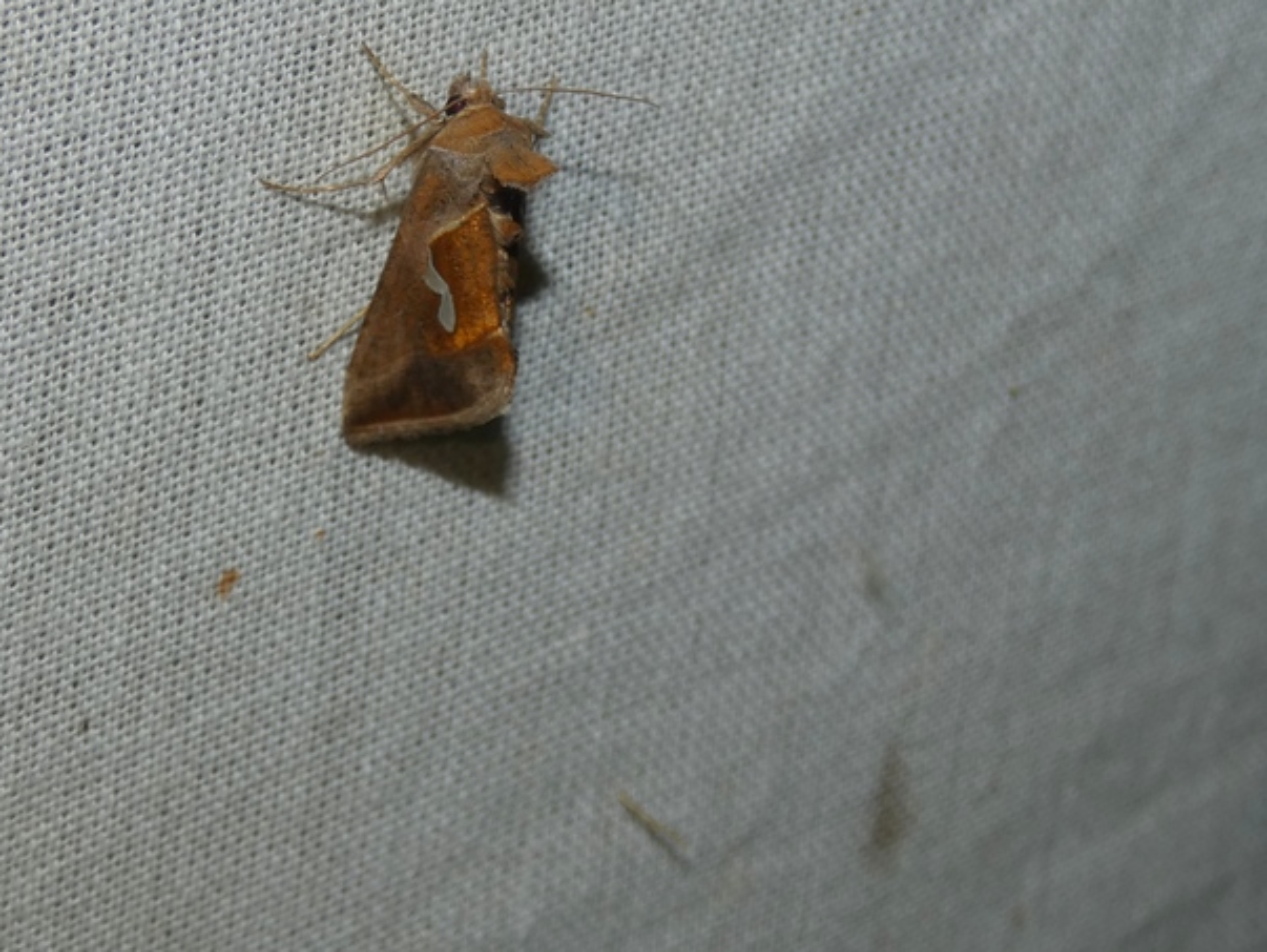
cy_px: 282
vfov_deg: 17.9
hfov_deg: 23.7
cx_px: 407
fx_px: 3003
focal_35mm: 82
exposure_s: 1/60
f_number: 4.1
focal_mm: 10.4
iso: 80
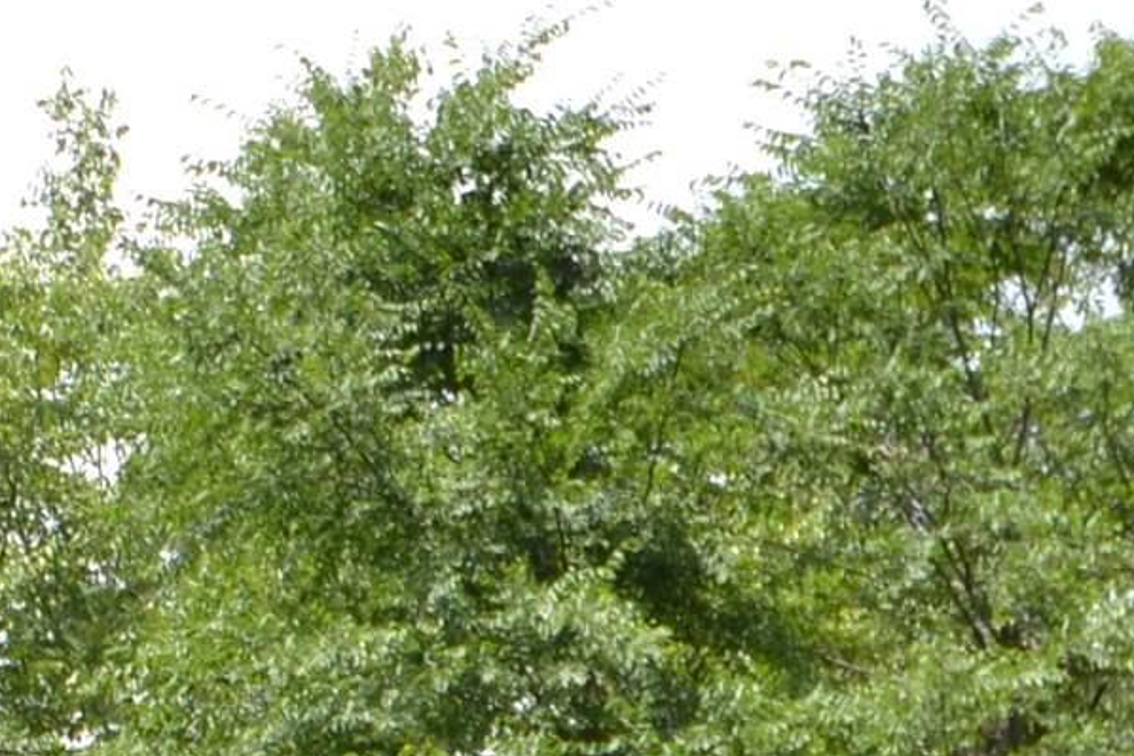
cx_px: -1022
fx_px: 5829
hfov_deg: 10.4
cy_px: 1523
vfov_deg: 7.2
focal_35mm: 185
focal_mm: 24
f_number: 6.3
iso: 100
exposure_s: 1/200
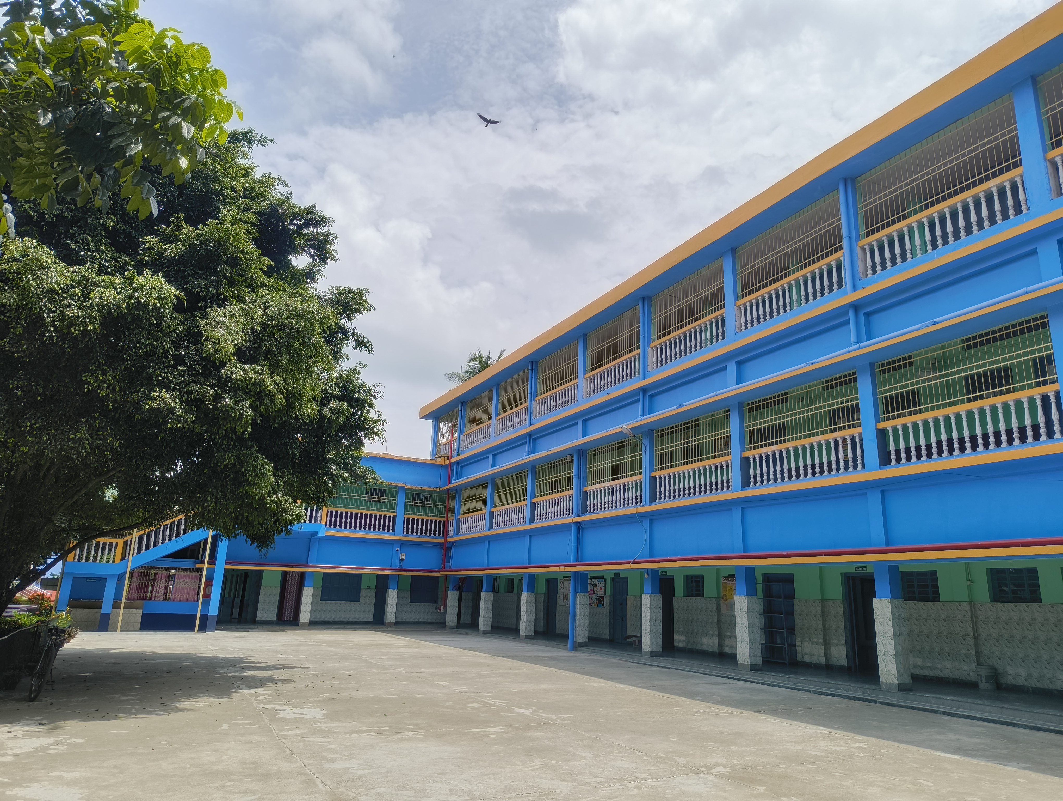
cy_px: 400
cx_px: 532
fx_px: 738
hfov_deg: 71.5
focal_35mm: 24
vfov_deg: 56.9
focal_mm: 5.56
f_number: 1.87
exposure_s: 1/524
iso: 100
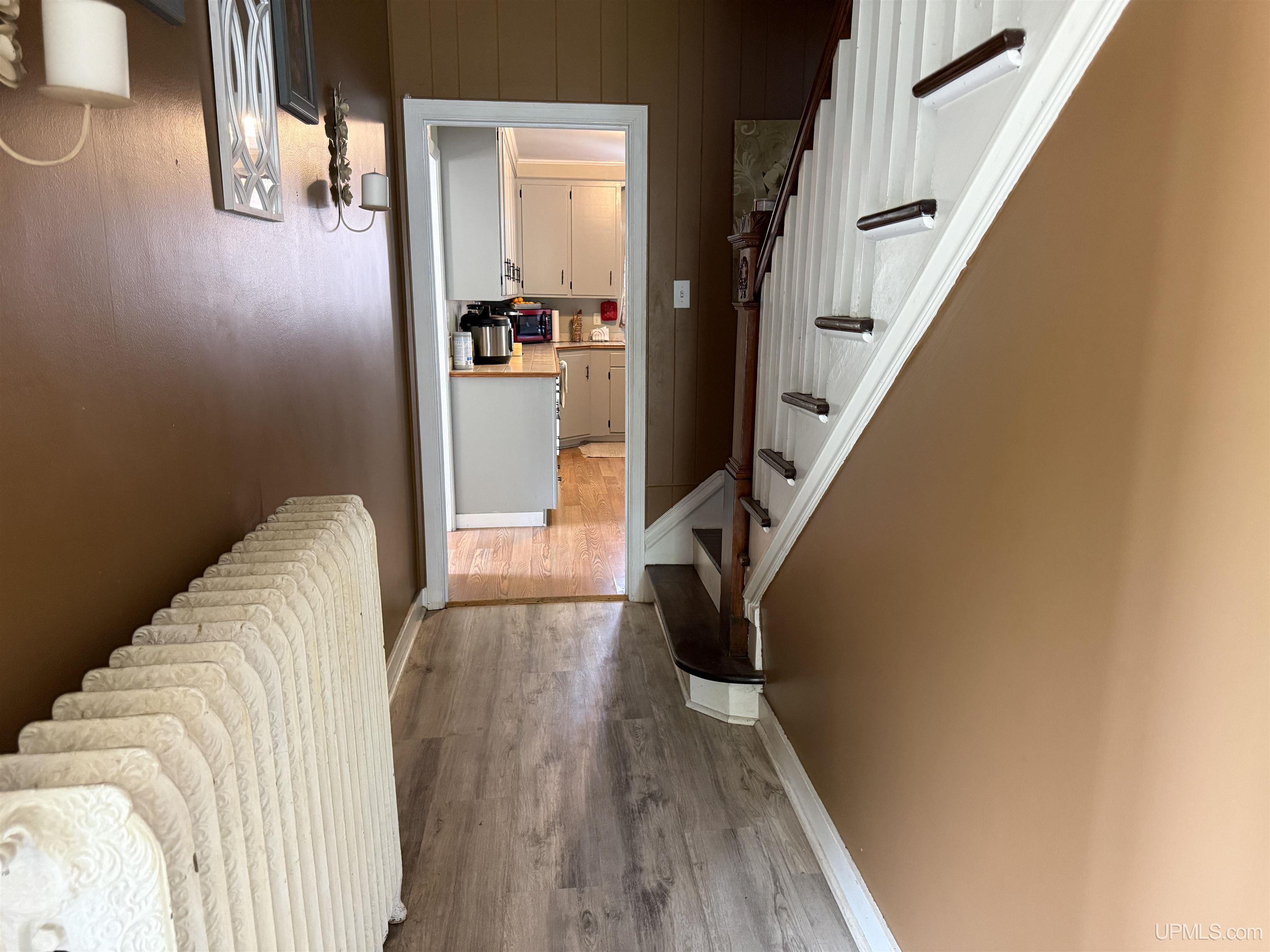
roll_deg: +0.0
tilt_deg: -11.8
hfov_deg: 71.6
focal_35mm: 24
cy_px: 476
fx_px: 881
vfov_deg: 56.8
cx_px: 635
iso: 500
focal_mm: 6.76
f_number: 1.78
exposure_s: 1/60
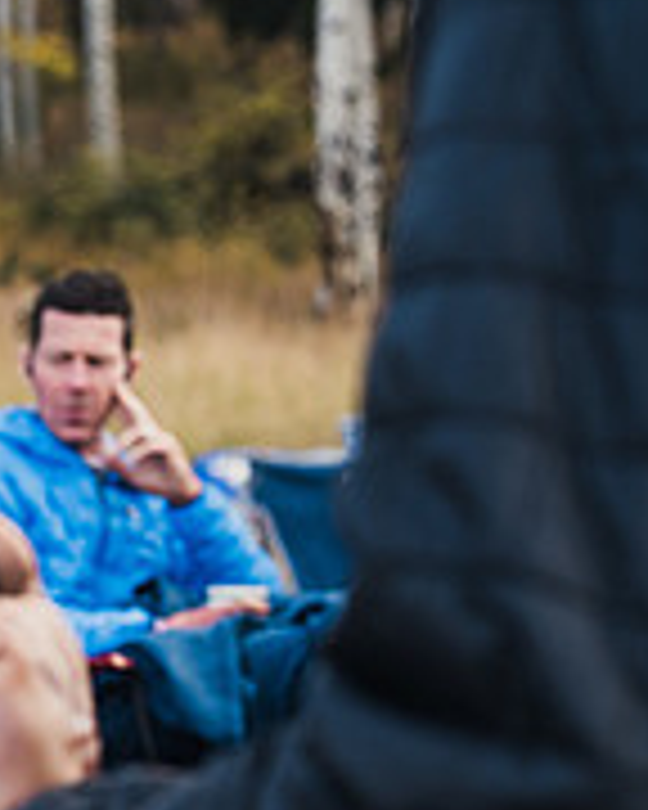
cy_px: 727
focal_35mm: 151
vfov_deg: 12.7
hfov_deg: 9.7
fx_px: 3620
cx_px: -549
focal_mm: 50
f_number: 3.2
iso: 320
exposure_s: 1/320
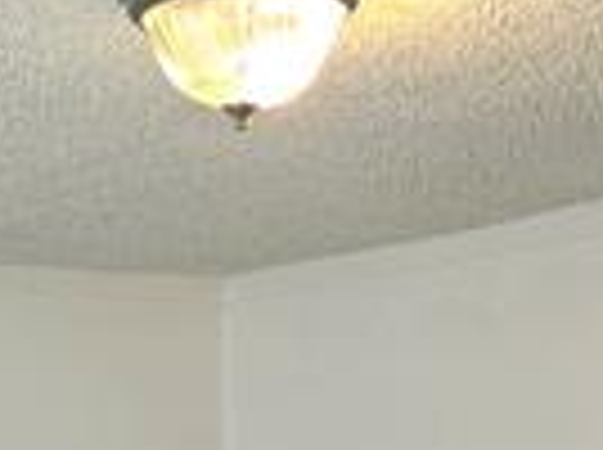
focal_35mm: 110
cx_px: 72
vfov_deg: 11.5
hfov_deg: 17.7
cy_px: 1022
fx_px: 1913
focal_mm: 5.4
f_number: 1.8
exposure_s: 1/120
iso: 80
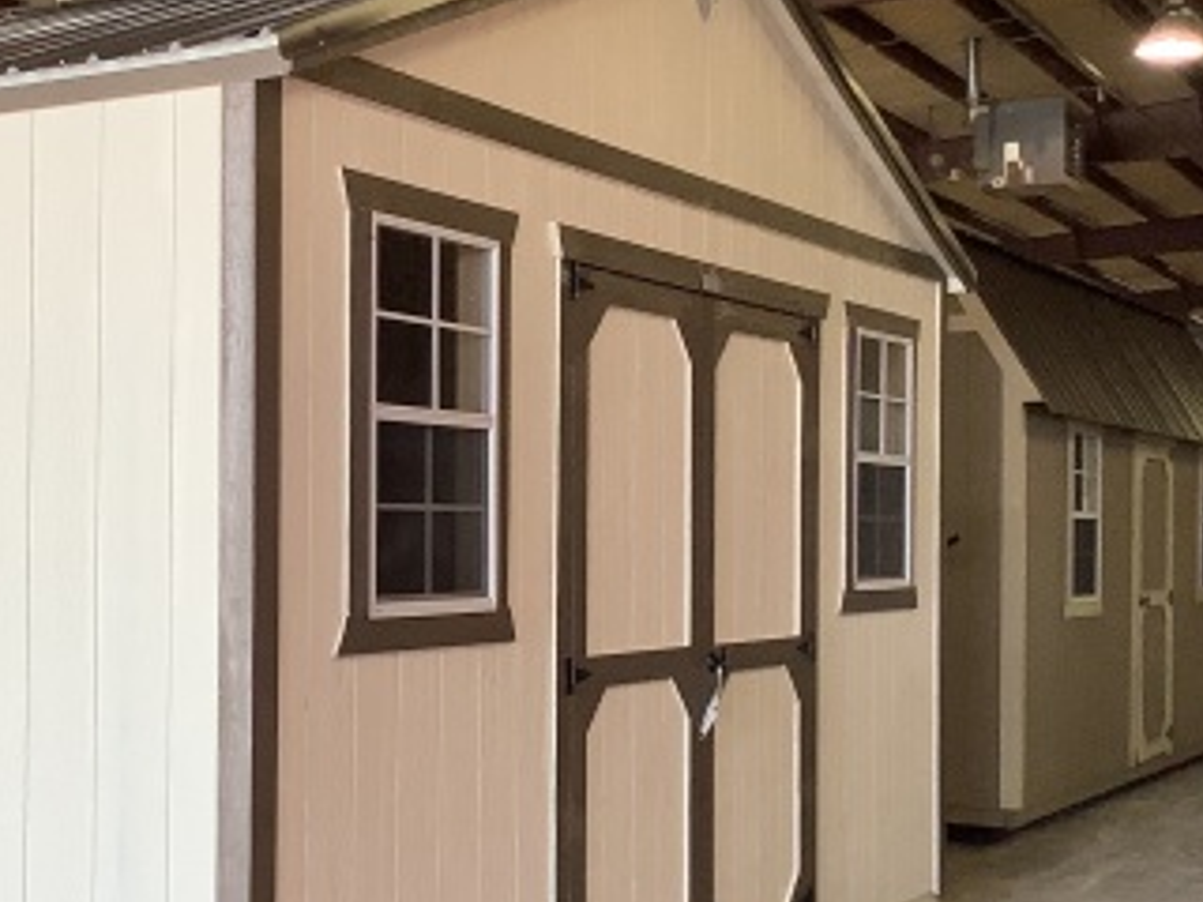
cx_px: 211
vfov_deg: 23.6
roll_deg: -0.7
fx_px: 2155
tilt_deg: +0.4
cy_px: 515
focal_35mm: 62
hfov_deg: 30.3
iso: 80
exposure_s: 1/120
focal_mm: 3.3
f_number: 2.4
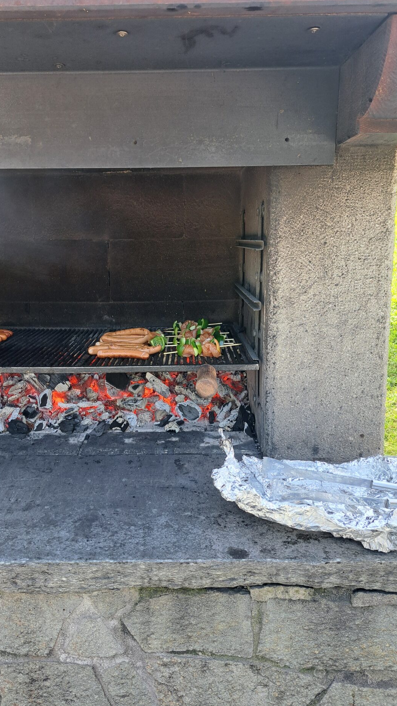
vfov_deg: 69.9
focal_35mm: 27
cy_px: 351
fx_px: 505
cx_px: 169
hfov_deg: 42.8
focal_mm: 5.23
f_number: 1.8
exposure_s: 1/100
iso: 50
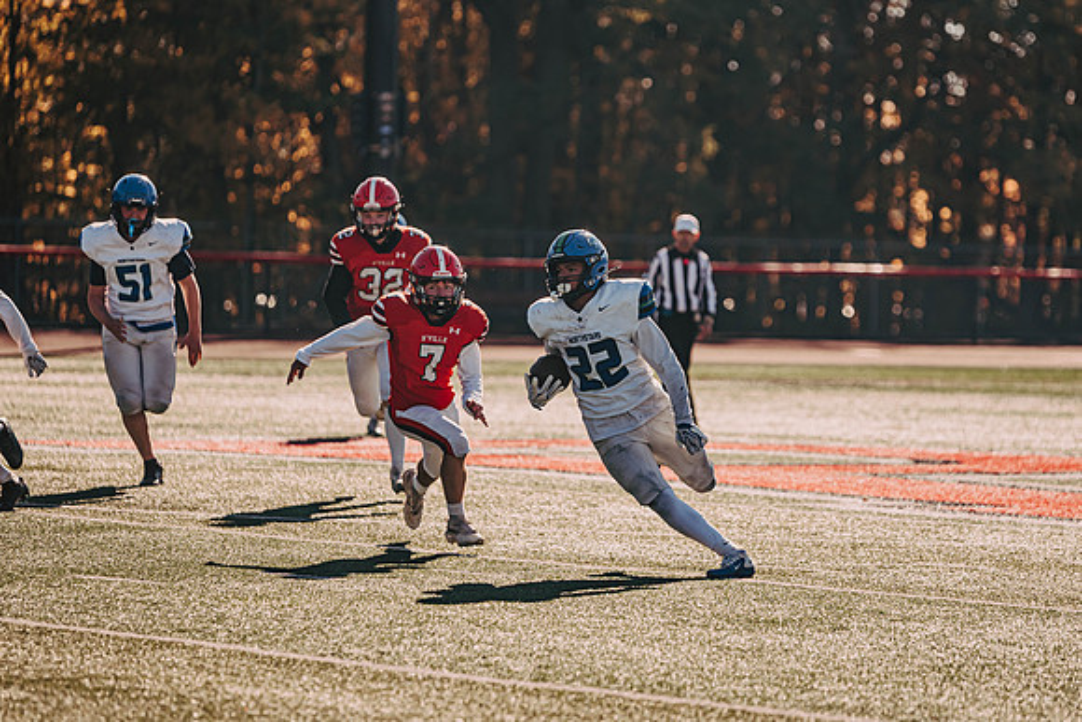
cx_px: 633
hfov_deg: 9.8
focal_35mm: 211
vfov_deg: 6.5
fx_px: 6331
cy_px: 323
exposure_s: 1/2500
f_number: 3.2
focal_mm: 180
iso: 250
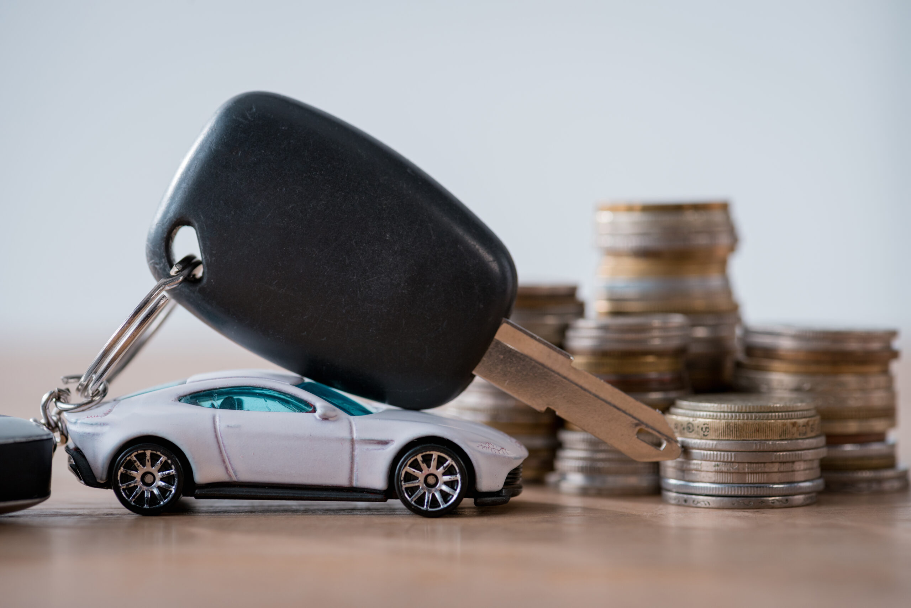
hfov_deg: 19.4
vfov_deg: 13.1
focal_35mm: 105
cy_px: 304
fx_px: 2658
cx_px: 456
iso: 250
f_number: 9
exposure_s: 1/200
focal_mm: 105
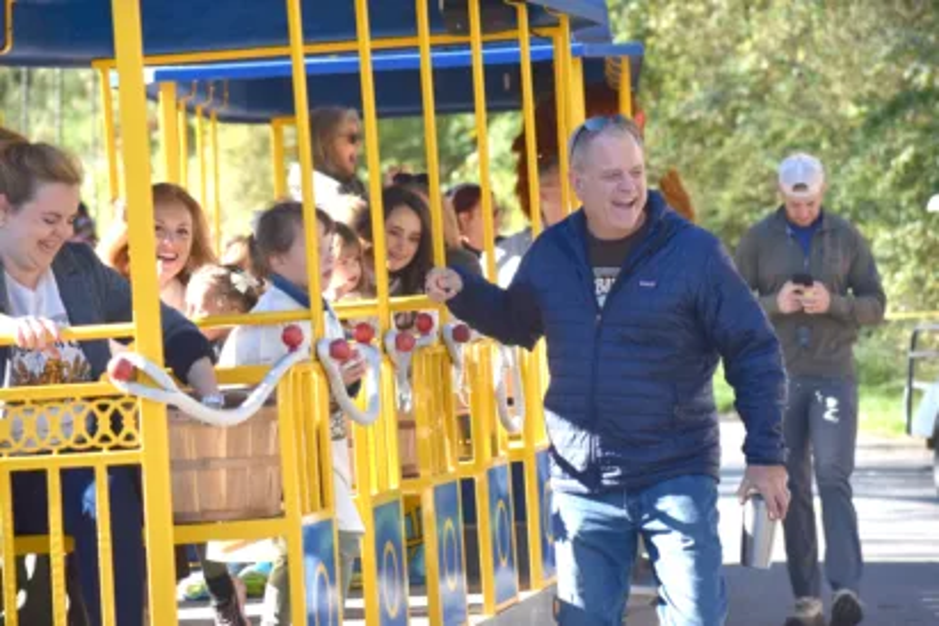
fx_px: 4695
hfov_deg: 11.4
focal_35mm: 180
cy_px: 313
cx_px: 470
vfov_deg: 7.6
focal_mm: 120
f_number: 5.6
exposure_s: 1/500
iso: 320
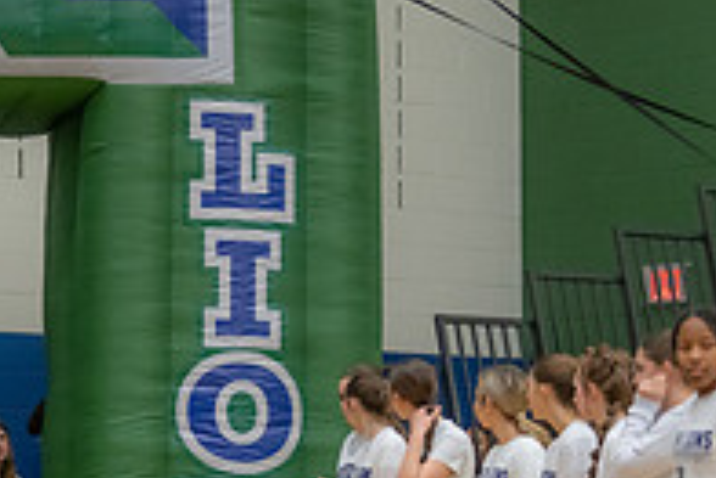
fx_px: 4239
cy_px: 265
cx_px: -201
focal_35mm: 213
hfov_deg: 9.5
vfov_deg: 6.5
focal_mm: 70
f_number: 2.8
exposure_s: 1/400
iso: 2000
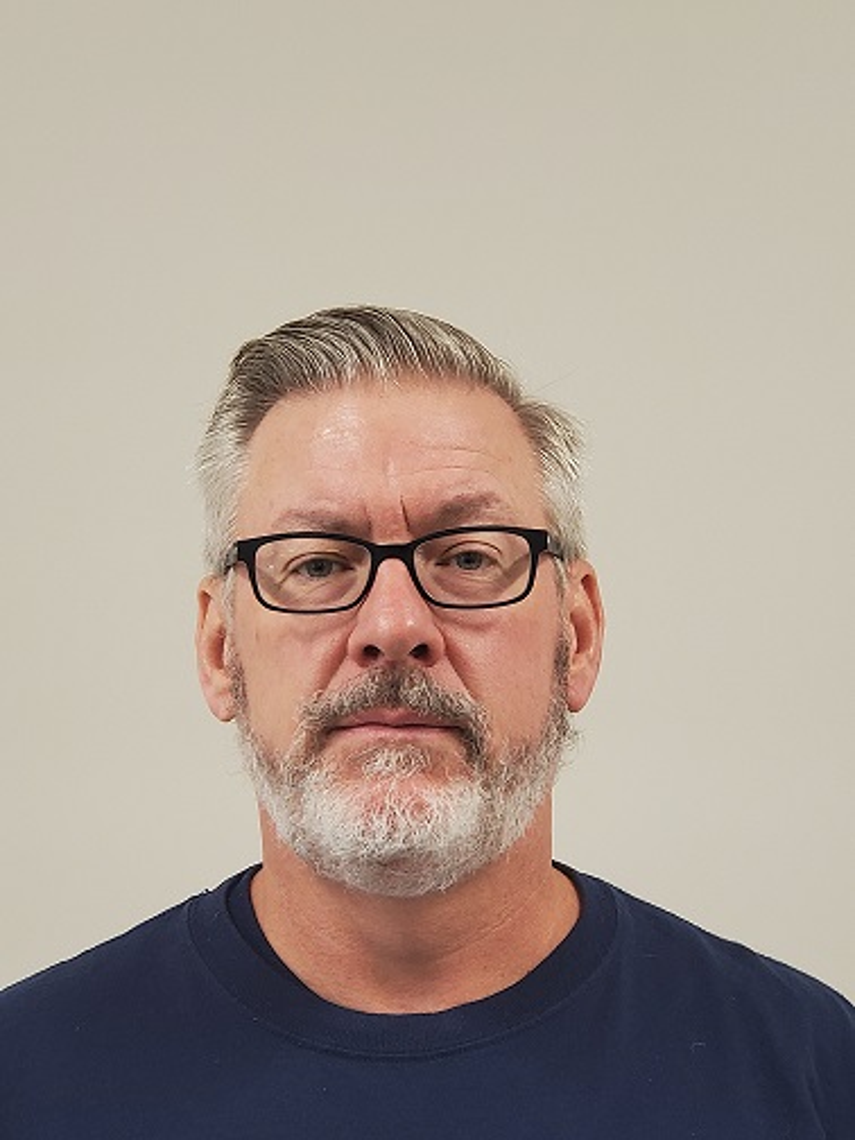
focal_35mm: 52
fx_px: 1713
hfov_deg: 28.0
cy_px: 570
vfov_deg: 36.8
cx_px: 428
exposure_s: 1/30
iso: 125
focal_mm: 6
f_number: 2.4
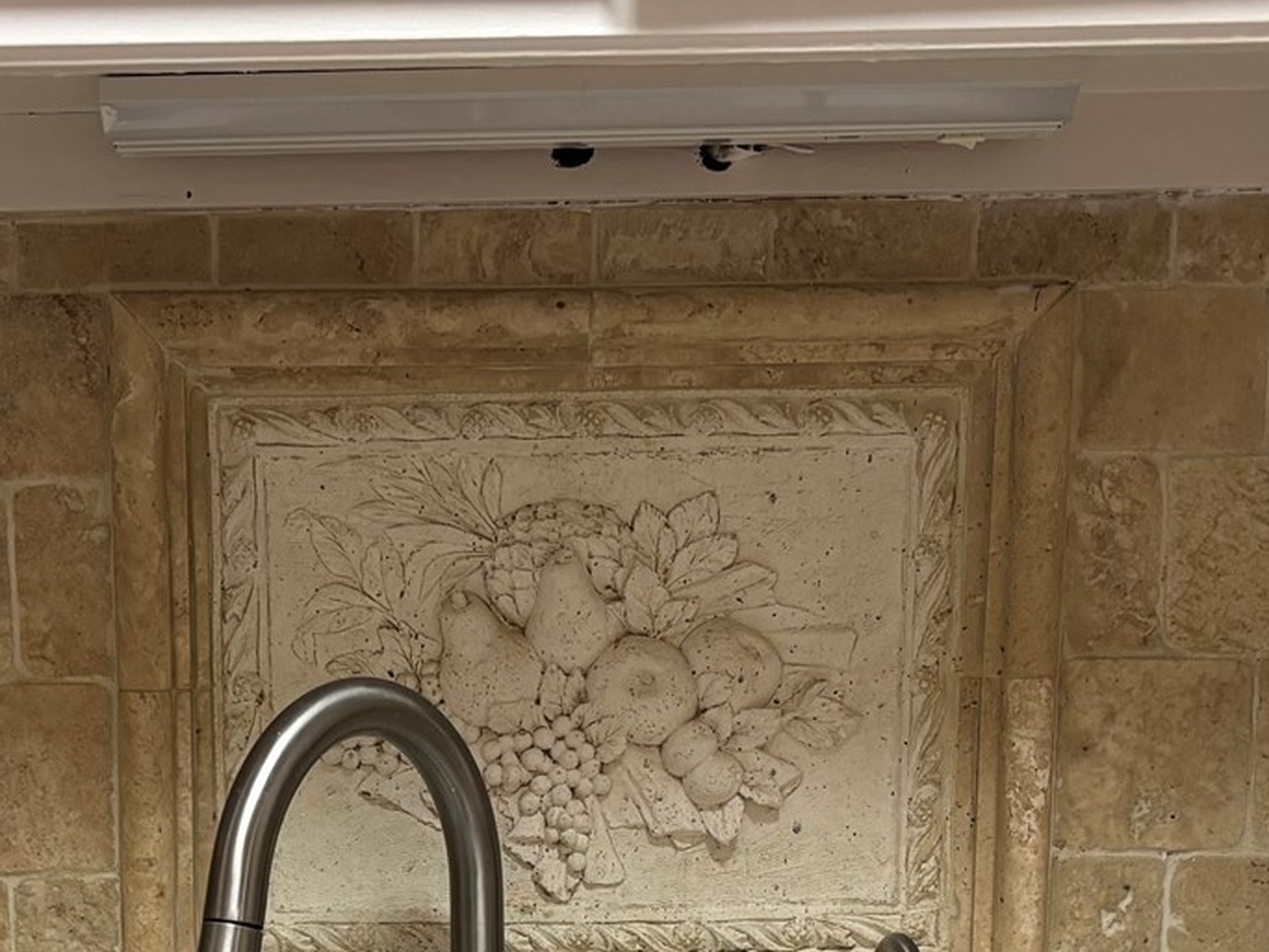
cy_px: 1167
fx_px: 2676
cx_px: 412
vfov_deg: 19.0
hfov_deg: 26.5
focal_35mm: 73
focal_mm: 5.96
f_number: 1.6
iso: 100
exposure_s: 1/60
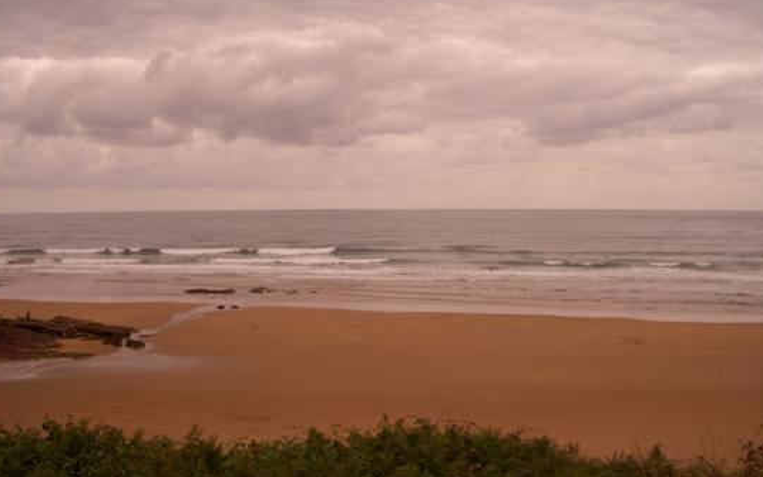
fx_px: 790
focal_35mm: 38
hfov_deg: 51.5
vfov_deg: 33.6
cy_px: 262
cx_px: 377
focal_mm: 5.8
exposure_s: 1/250
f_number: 4.3
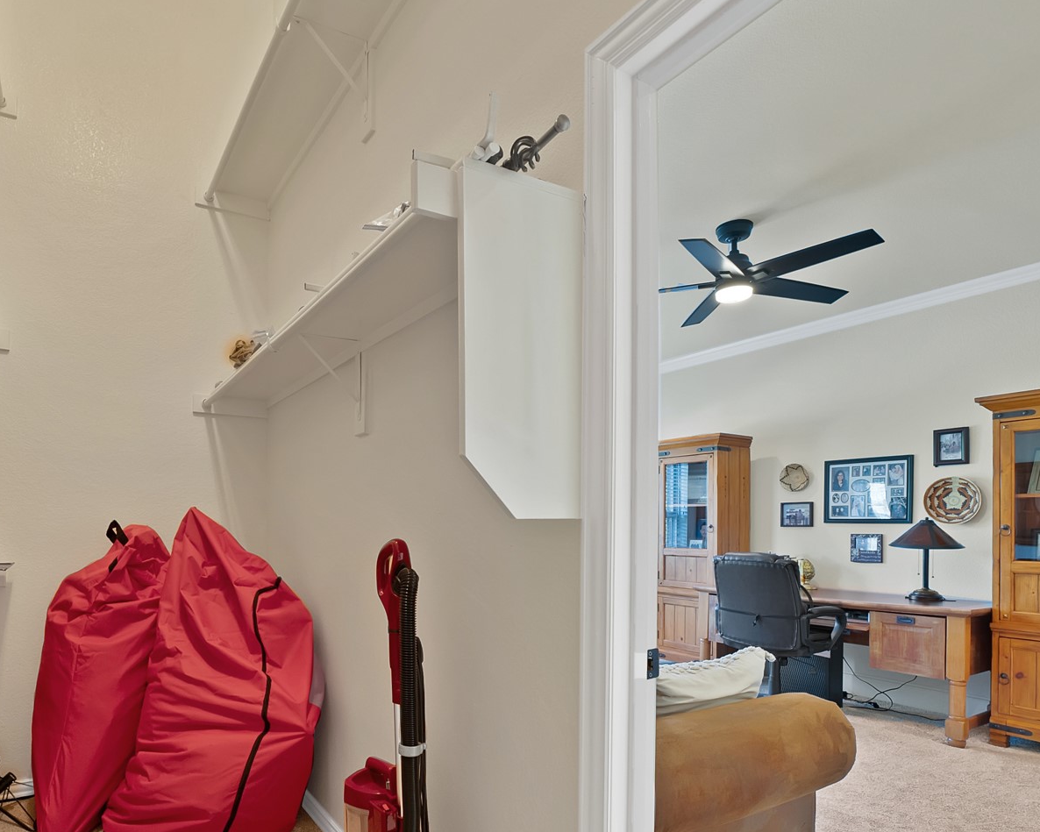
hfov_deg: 82.1
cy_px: 526
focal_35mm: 19
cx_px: 405
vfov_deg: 69.6
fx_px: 585
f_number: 9
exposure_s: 1.6
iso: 640
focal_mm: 12
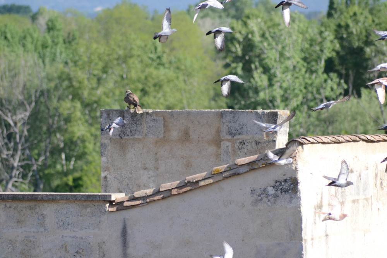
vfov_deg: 3.1
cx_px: 194
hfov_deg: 4.6
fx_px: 4836
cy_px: 129
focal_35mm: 450
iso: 1600
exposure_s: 1/3200
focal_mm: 300
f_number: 6.3
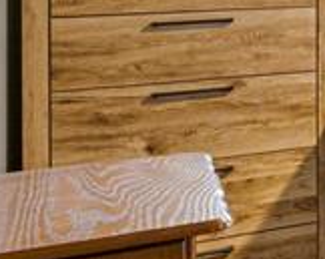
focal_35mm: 95
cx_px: 808
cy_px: -38
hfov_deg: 13.6
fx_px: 912
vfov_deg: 15.6
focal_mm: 16
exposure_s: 1/6
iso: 400
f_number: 10
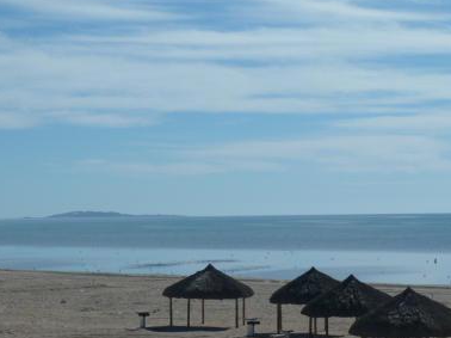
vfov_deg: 14.8
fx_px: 1302
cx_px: 167
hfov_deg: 19.6
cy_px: 222
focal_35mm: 100
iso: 80
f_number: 5.6
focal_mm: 9.7
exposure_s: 1/1000
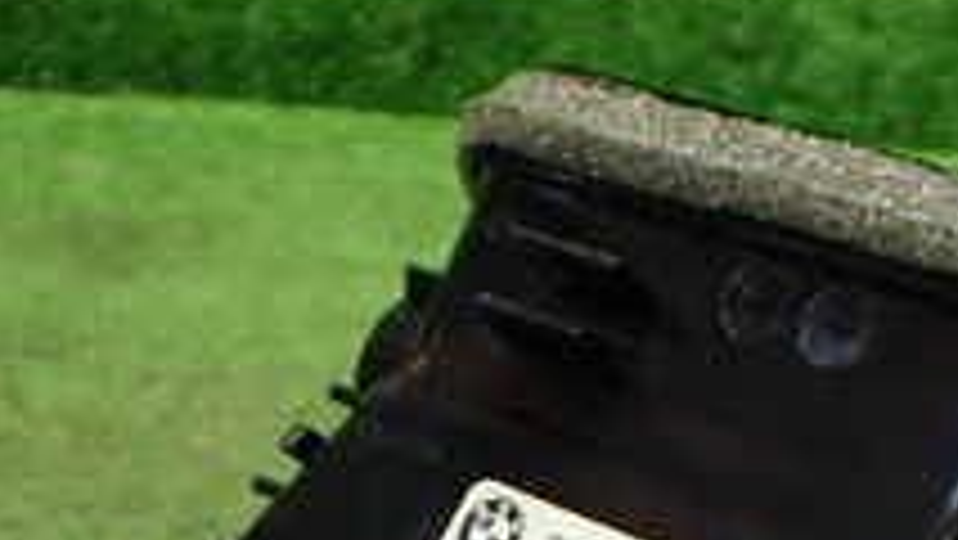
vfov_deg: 12.2
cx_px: 472
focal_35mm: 92
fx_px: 2338
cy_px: 945
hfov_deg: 23.2
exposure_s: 1/125
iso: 800
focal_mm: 5.4
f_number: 2.3
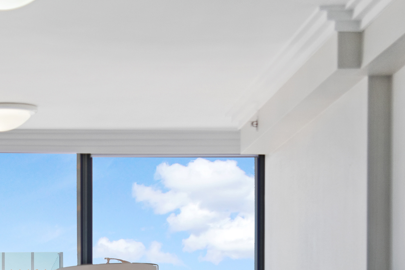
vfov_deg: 7.6
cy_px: 395
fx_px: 2014
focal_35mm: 179
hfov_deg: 11.3
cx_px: -22
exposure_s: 1/250
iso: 320
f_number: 4
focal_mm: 52
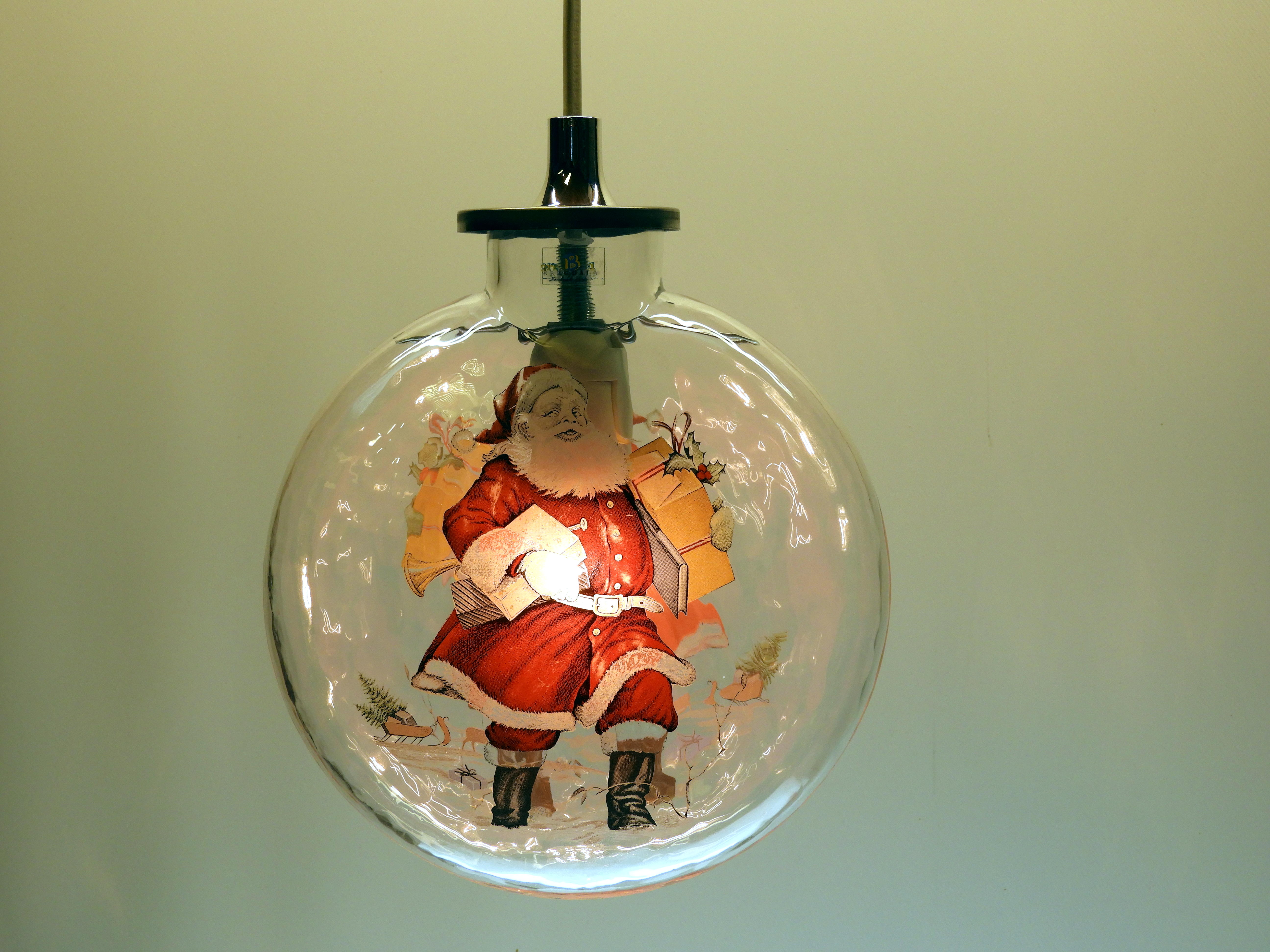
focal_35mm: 80
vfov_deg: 18.4
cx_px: 635
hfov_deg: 24.4
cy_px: 476
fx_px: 2935
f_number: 4.5
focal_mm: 14.3
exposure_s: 1/60
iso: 110
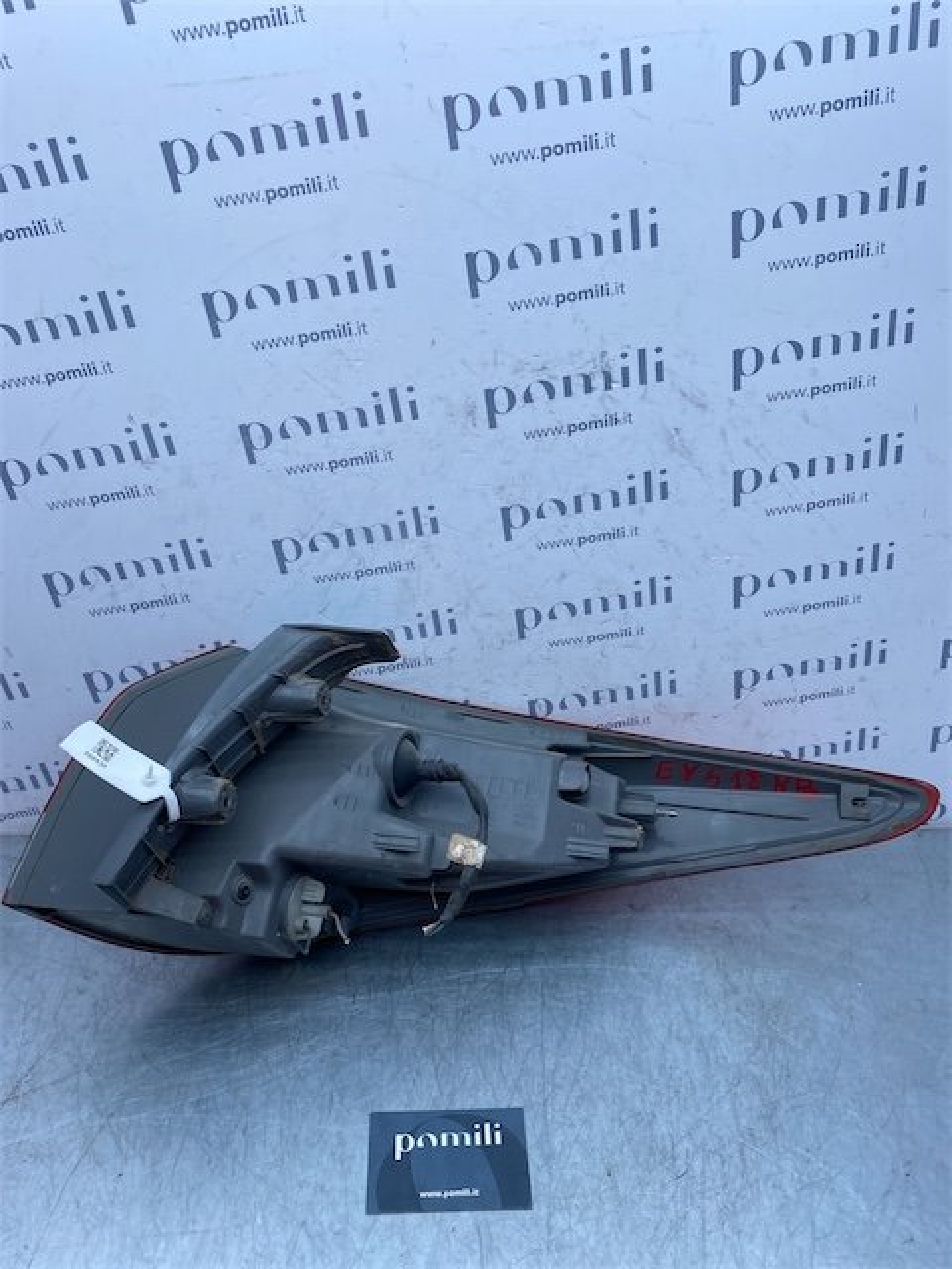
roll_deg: -4.0
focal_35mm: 26
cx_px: 476
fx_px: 953
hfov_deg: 53.1
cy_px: 634
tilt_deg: -31.3
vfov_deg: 67.3
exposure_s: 1/1147
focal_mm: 4.25
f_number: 1.8
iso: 32
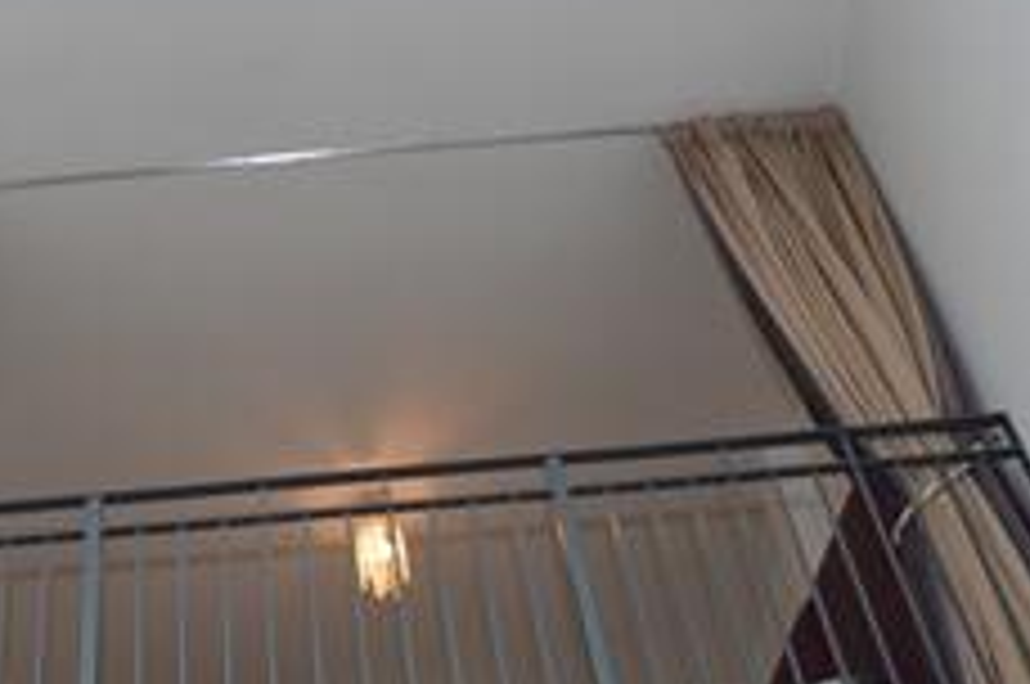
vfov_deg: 31.1
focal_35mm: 42
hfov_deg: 45.1
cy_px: 536
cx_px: 279
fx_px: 1200
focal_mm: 10
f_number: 5
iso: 400
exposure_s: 1/100
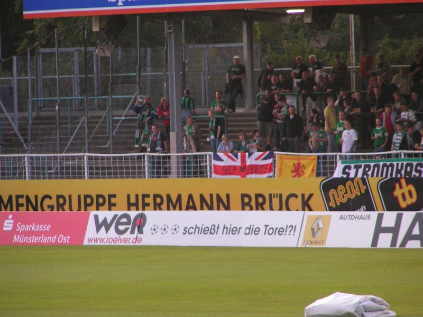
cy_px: 158
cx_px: 212
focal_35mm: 380
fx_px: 4644
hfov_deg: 5.2
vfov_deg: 3.9
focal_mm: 58
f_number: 3.5
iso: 200
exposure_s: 1/250
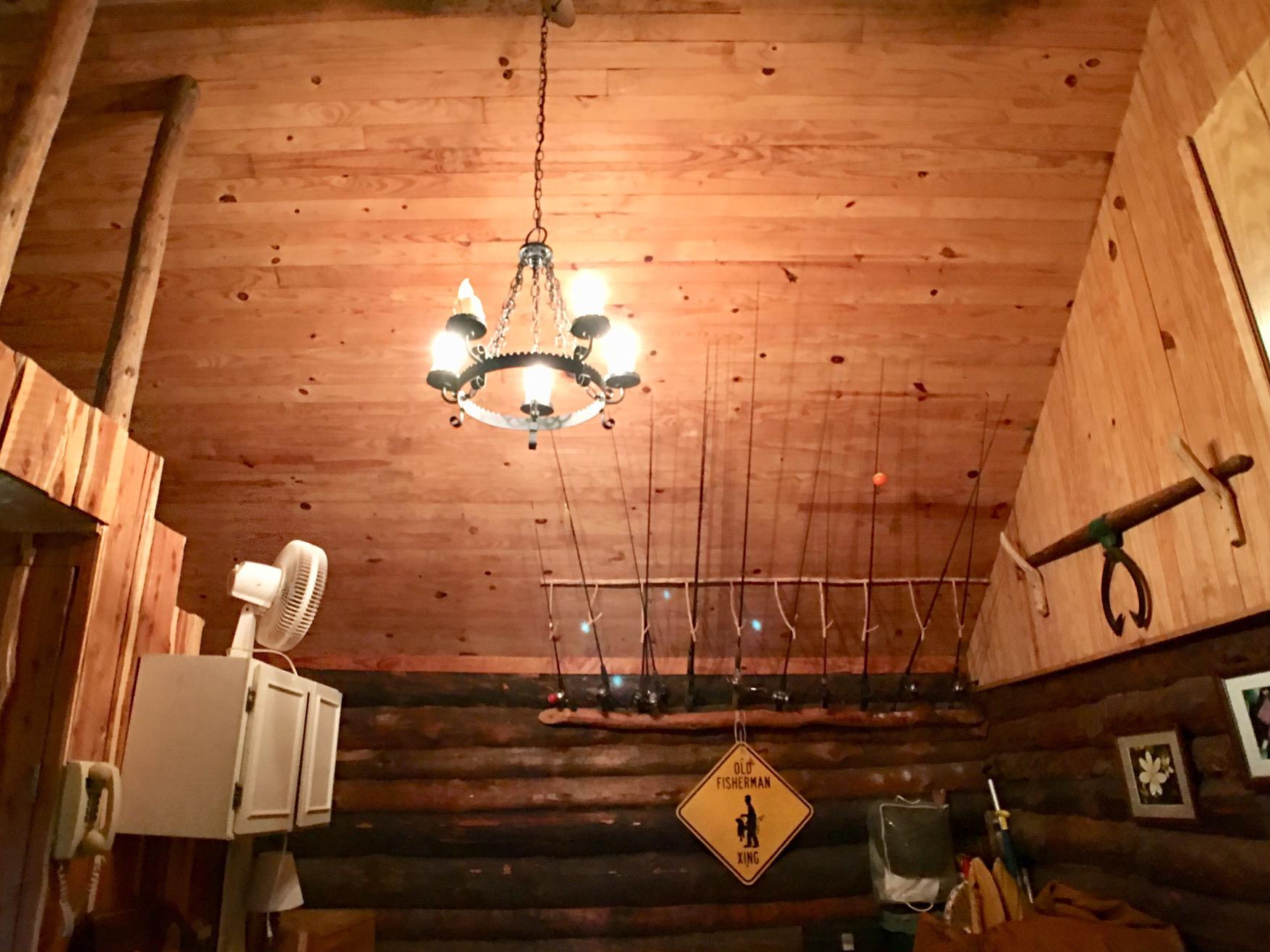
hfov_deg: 53.9
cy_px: 479
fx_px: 1247
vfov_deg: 41.8
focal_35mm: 34
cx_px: 581
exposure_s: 1/4
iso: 80
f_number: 2.2
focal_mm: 4.15
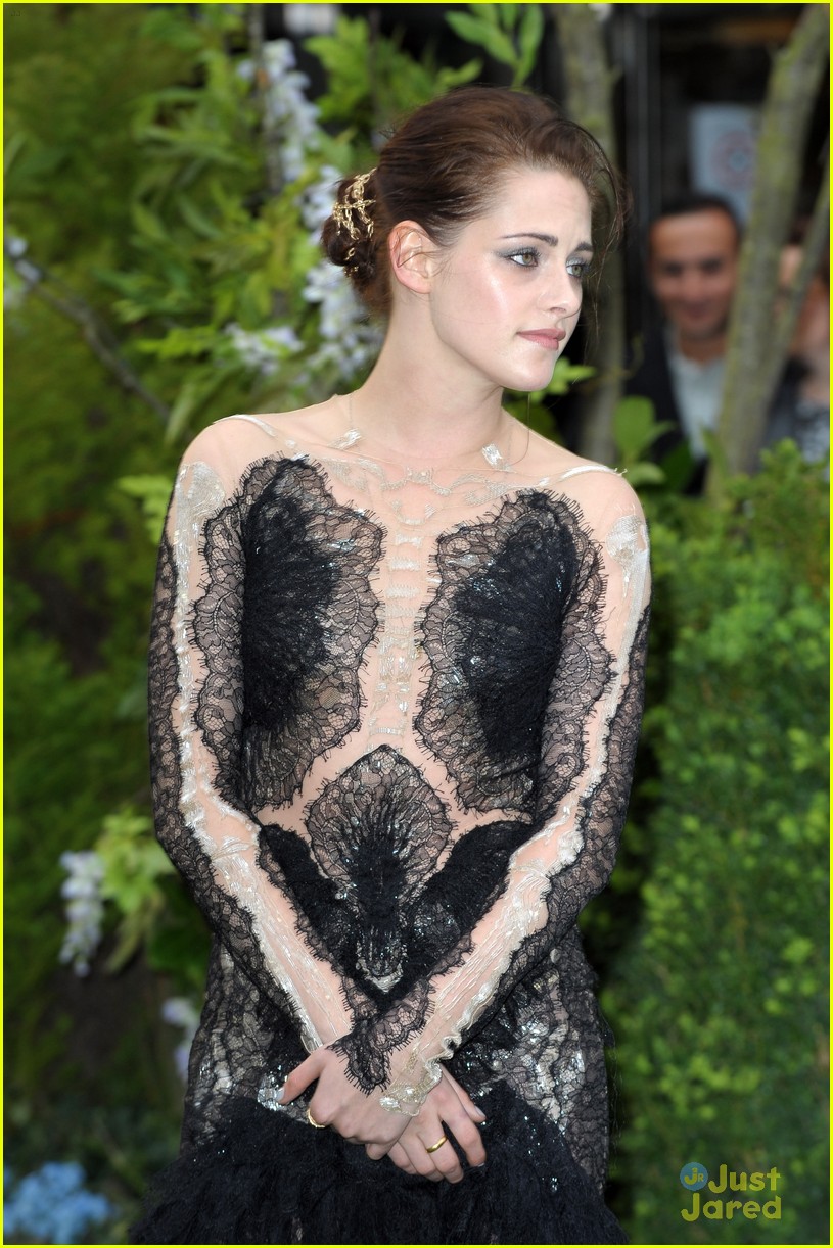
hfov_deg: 8.1
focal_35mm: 170
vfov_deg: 12.1
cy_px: 624
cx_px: 416
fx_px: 5898
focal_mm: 170
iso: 400
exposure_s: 1/250
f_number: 6.3
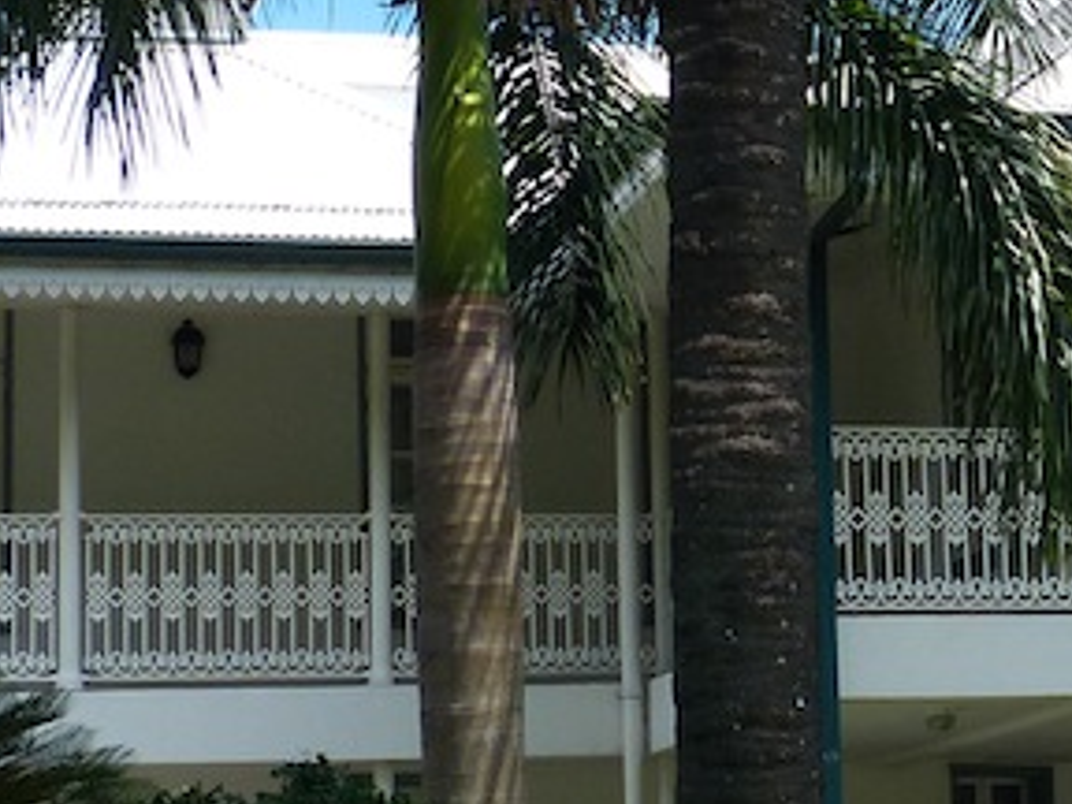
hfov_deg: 15.3
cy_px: 324
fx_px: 3902
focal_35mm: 126
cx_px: 1128
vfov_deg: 11.8
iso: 100
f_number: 4
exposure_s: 1/640
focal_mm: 5.7
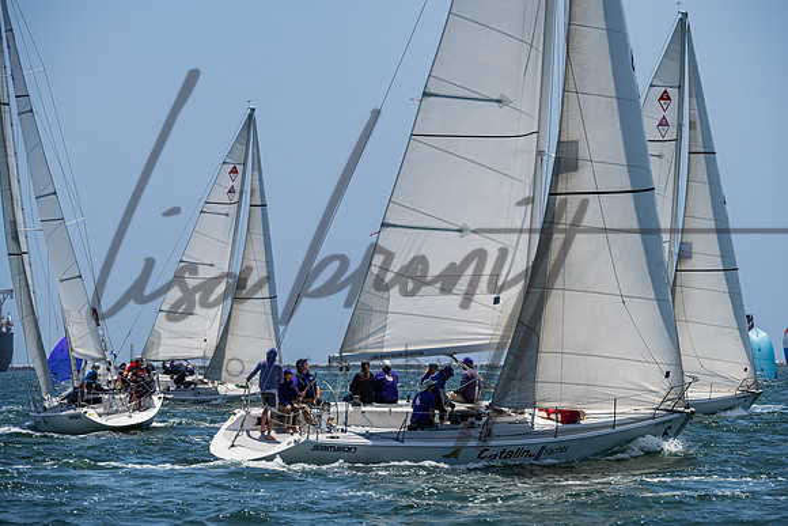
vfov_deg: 6.6
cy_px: 251
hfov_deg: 9.8
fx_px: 4588
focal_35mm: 210
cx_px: 433
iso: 400
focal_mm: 185
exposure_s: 1/2000
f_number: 8
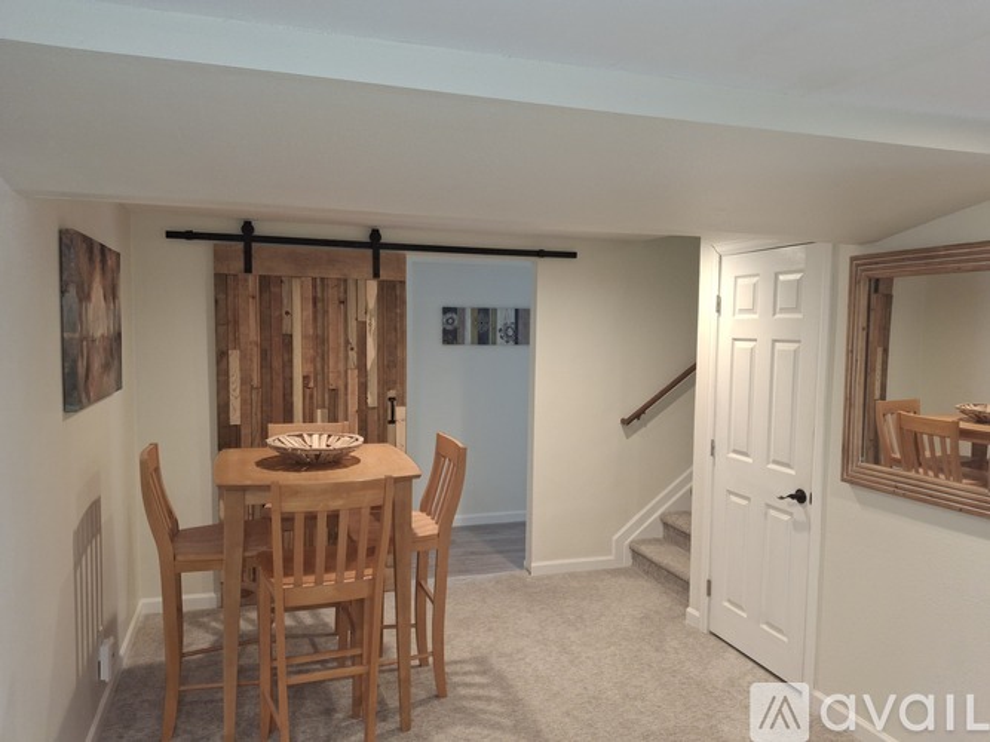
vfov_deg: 54.9
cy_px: 371
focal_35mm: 25
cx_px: 495
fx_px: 715
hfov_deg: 69.4
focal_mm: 4.69
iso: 200
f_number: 1.8
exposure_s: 1/50
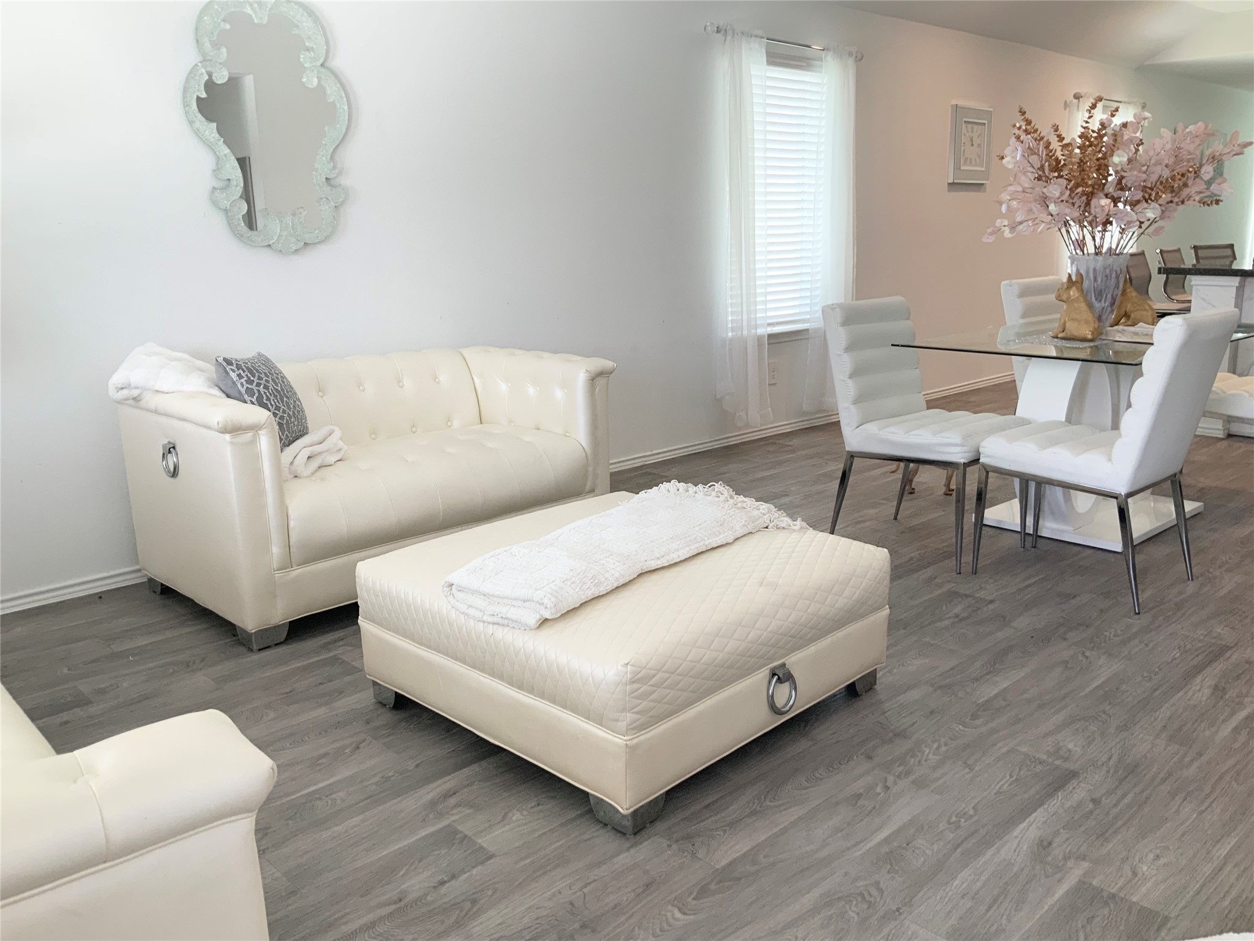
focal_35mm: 29
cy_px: 470
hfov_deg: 61.7
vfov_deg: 48.2
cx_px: 627
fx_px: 1051
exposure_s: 1/60
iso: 40
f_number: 1.8
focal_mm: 3
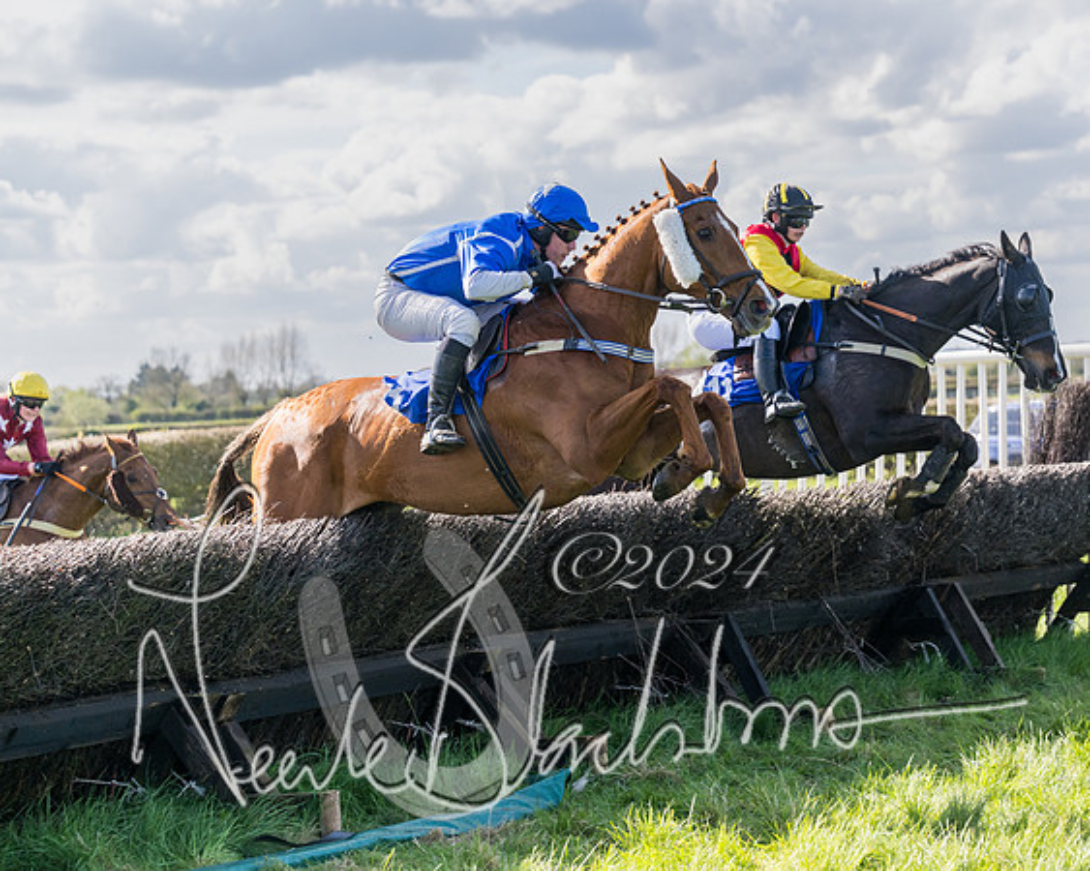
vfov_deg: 15.7
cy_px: 391
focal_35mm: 98
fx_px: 3161
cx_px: 685
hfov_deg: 19.5
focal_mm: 77
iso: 400
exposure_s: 1/2000
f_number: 4
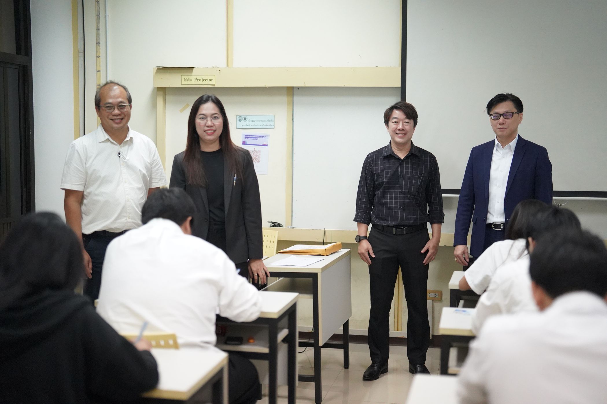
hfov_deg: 39.6
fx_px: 843
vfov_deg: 27.0
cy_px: 202
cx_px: 304
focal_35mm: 50
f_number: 1.2
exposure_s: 1/3200
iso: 10000
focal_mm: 50
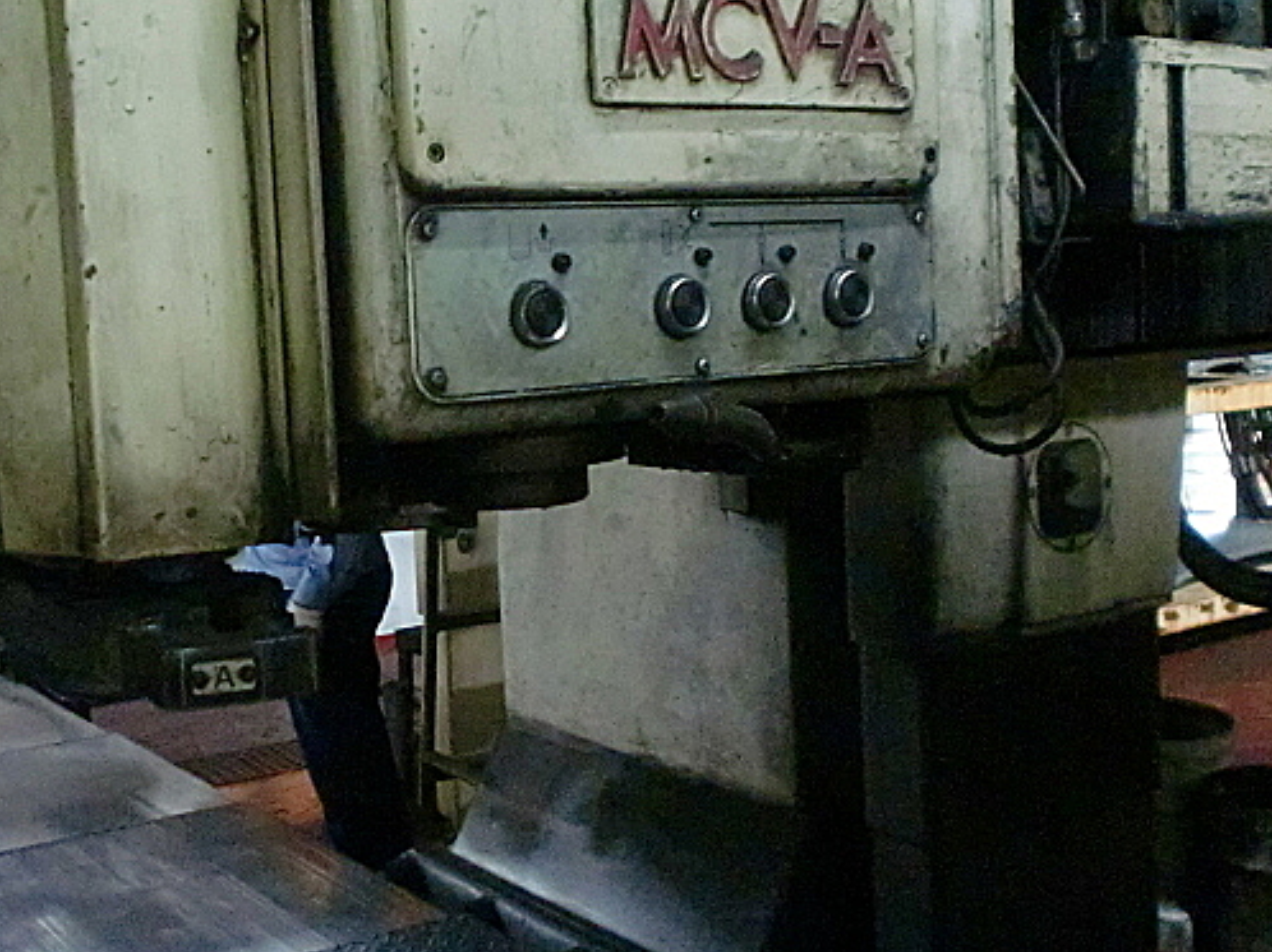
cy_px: 444
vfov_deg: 32.1
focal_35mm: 45
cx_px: 519
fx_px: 1653
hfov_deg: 41.9
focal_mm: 6.3
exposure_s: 1/30
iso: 1600
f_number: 3.1
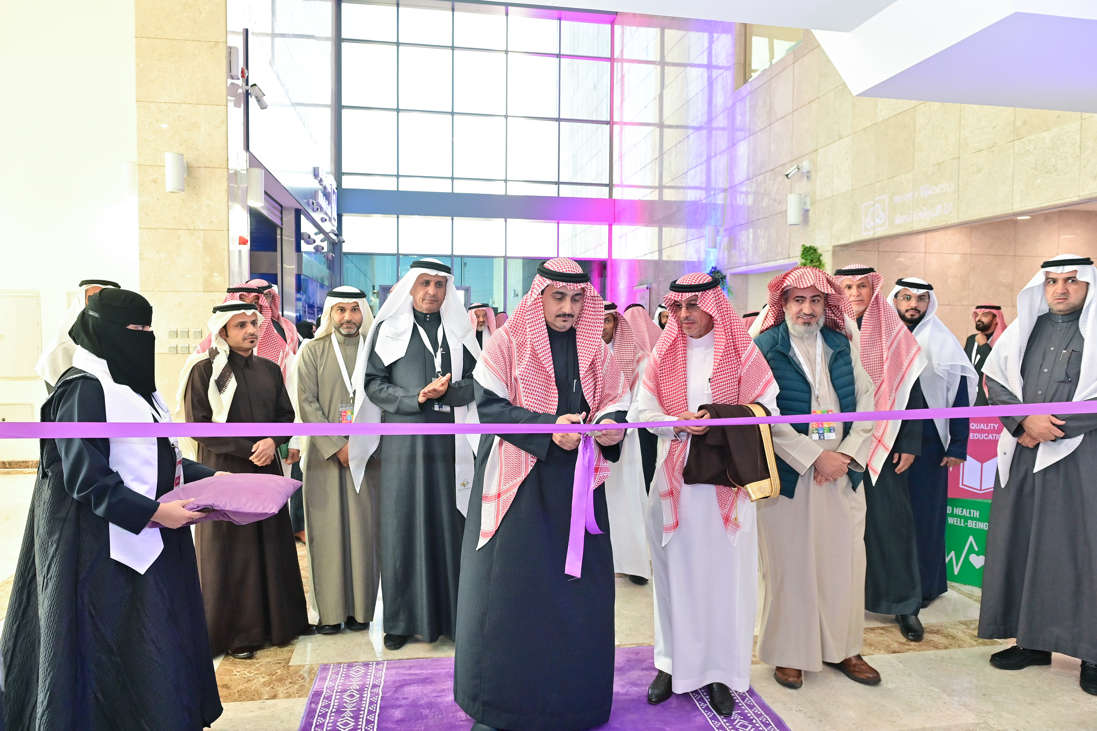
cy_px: 366
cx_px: 548
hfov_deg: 73.7
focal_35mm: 24
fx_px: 731
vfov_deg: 53.1
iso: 2500
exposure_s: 1/125
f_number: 5.6
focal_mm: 24
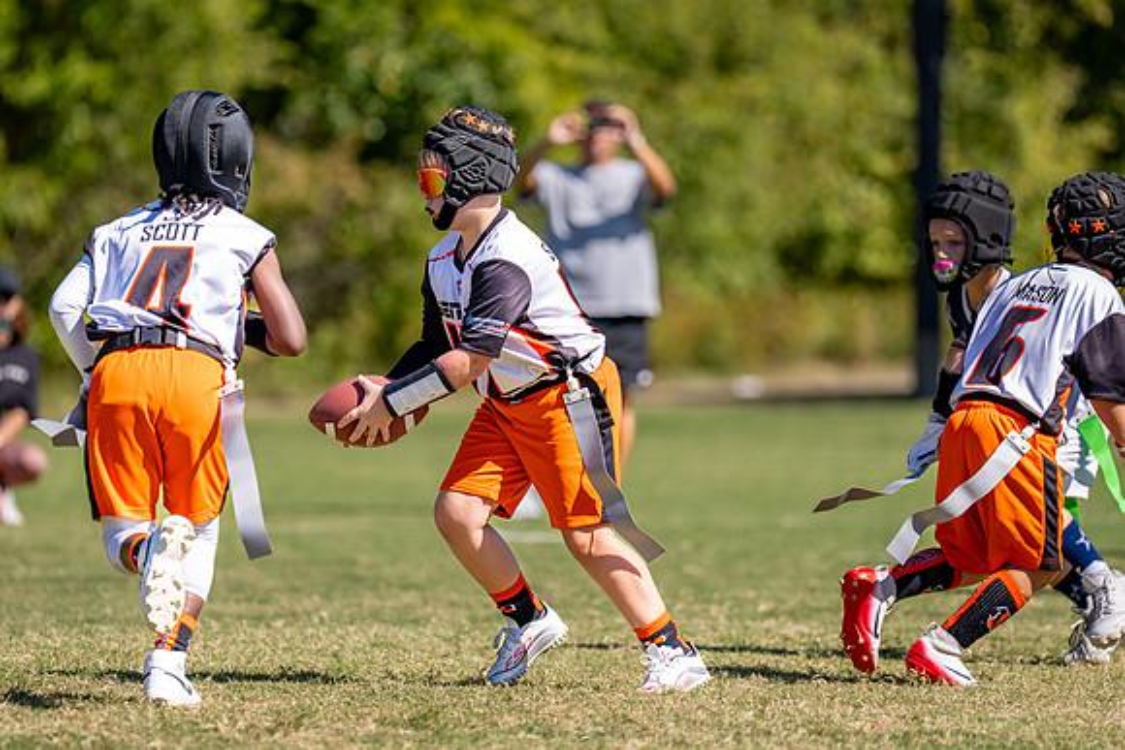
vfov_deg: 5.3
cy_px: 359
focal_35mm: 260
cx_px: 493
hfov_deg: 7.9
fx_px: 8116
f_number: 2.8
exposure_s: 1/2500
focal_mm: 176
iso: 160
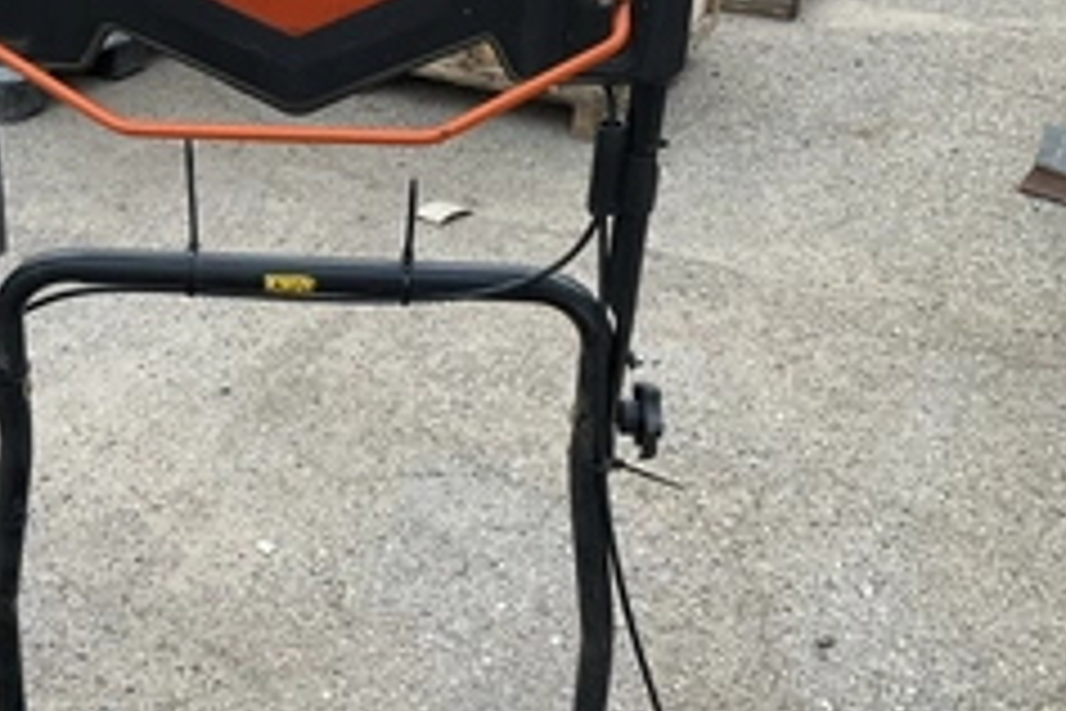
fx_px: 1510
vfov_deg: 26.3
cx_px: 270
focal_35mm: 51
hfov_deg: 37.9
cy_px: 243
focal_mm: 3
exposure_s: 1/234
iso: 20
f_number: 1.8
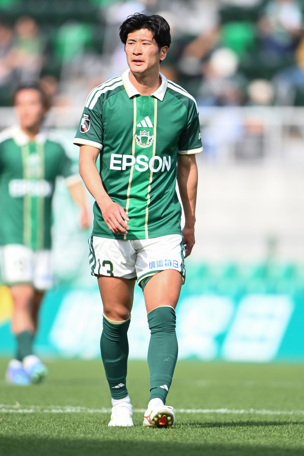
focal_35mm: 750
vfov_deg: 2.7
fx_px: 9499
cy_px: 228
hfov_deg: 1.8
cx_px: 152
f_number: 4
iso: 720
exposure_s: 1/2000
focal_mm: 500
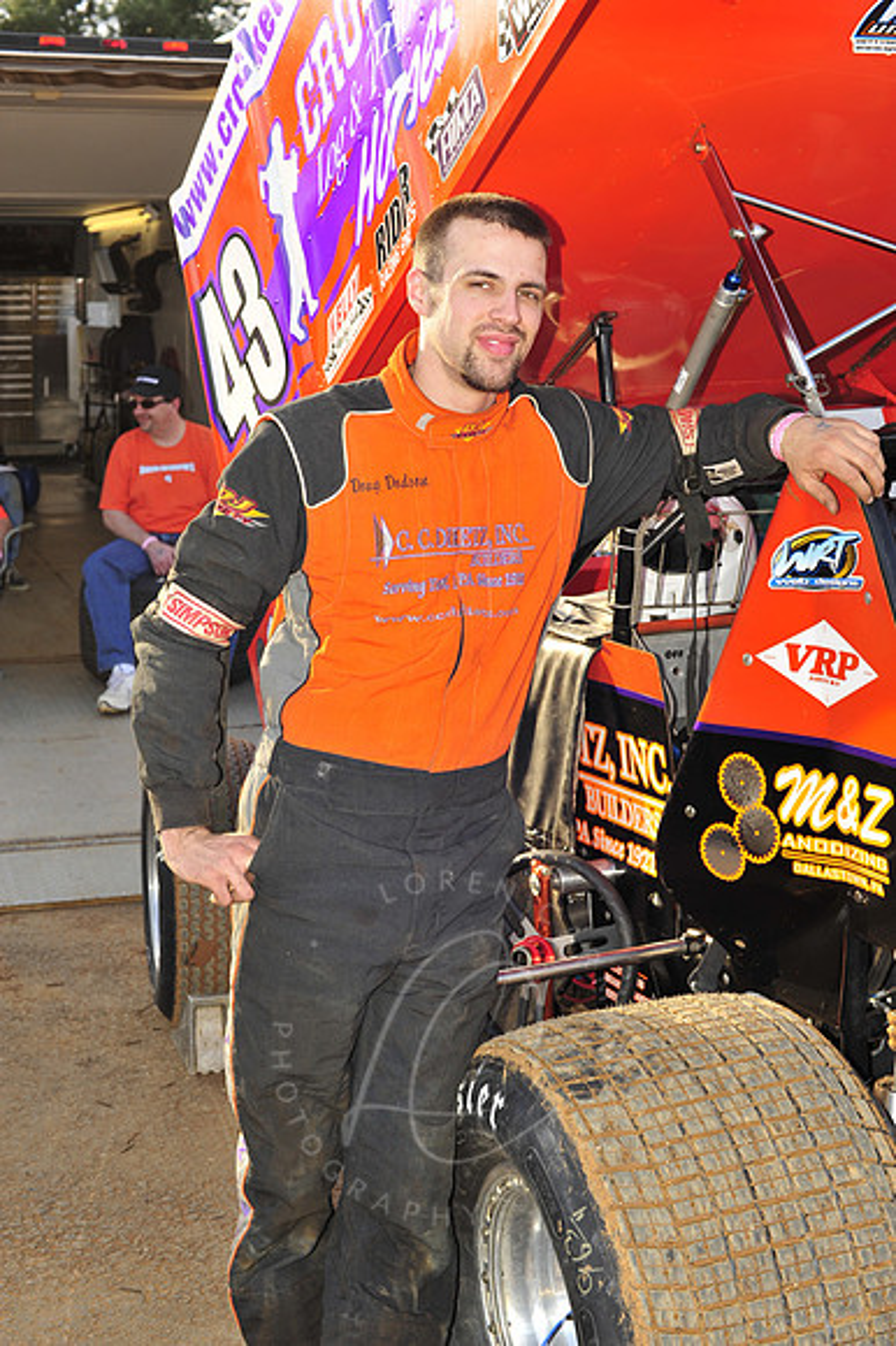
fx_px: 1869
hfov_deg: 27.0
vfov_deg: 39.6
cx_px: 448
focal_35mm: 50
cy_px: 673
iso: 500
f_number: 8
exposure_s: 1/250
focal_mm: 50
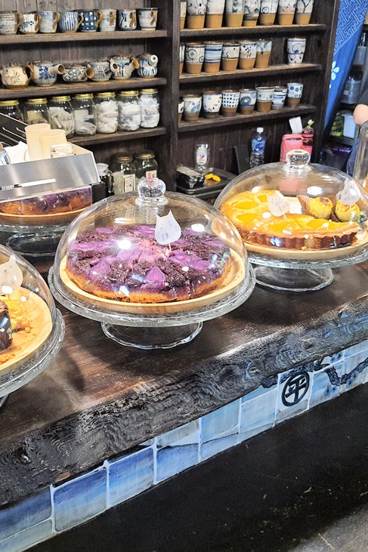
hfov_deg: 35.8
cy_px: 275
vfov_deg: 51.9
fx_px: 568
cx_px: 153
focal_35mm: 37
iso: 250
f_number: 1.7
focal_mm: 4.32
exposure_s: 1/40
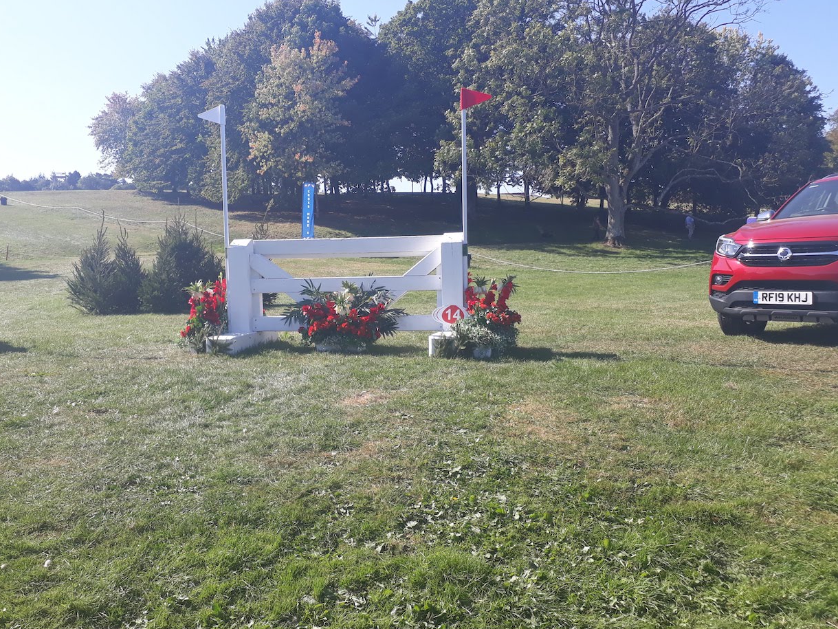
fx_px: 751
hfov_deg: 58.2
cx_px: 377
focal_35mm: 31
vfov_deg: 45.5
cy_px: 311
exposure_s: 1/736
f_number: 1.9
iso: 40
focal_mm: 3.6
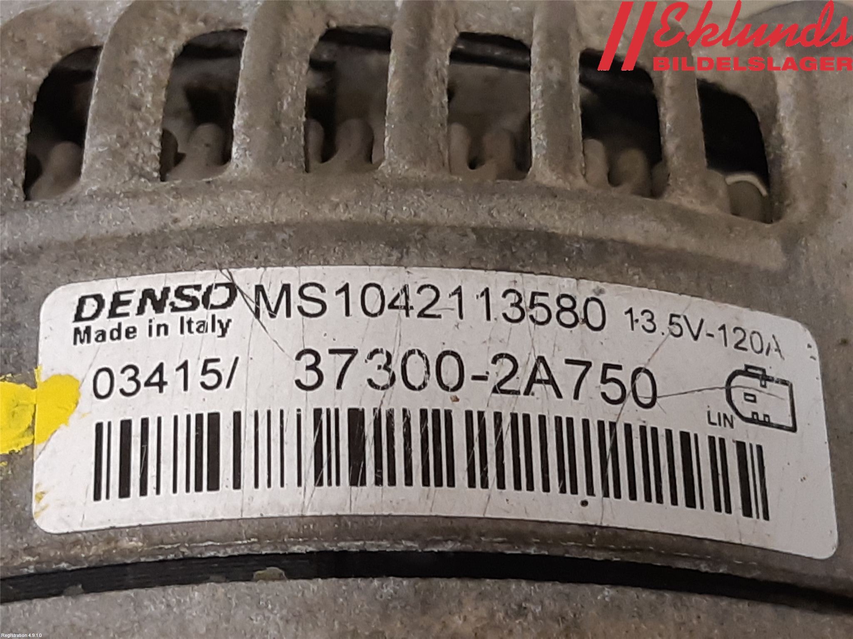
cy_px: 320
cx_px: 426
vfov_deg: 53.1
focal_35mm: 26
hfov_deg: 67.3
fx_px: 641
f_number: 1.7
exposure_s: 1/50
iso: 160
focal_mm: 3.93
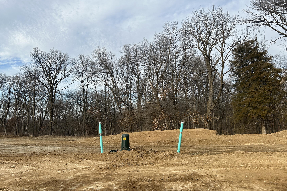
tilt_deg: +4.7
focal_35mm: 28
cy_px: 91
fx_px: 223
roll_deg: -4.8
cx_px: 144
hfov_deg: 65.5
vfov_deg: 46.4
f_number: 1.5
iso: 50
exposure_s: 1/2513
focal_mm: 5.7
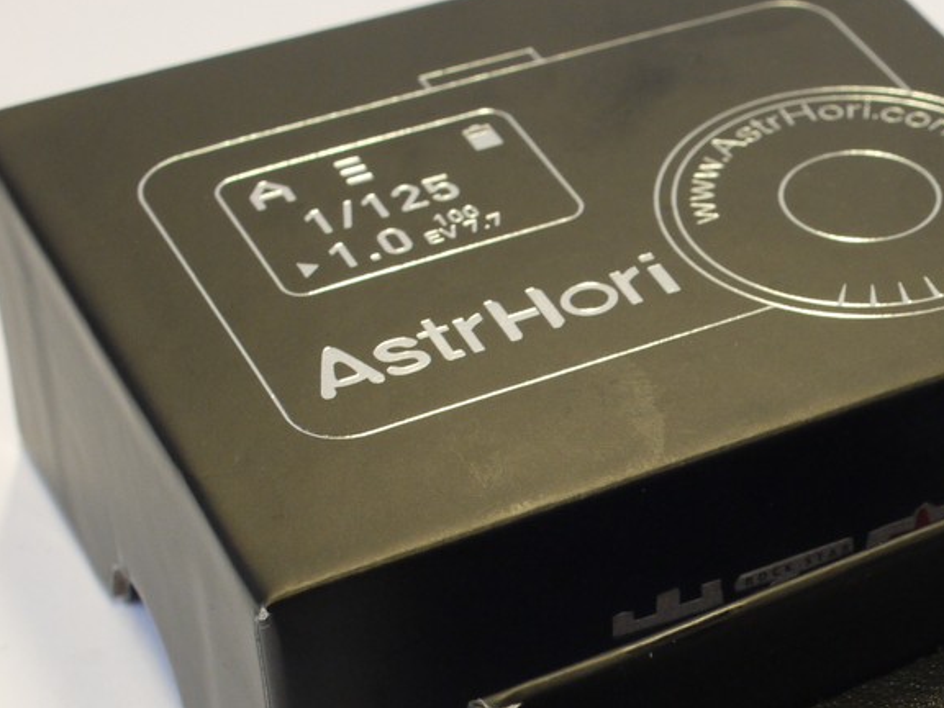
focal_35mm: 125
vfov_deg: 11.8
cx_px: 901
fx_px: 3409
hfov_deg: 15.5
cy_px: 638
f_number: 8
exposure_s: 1/15
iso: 400
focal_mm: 30
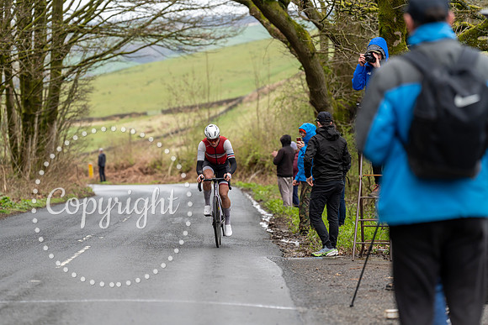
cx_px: 244
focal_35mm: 159
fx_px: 2156
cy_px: 162
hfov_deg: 12.9
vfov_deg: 8.6
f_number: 3.5
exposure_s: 1/1000
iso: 640
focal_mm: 159
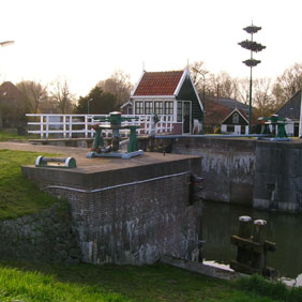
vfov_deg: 35.4
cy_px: 149
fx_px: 474
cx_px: 148
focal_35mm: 48
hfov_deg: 35.4
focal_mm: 5.7
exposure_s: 1/118
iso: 50
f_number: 4.9
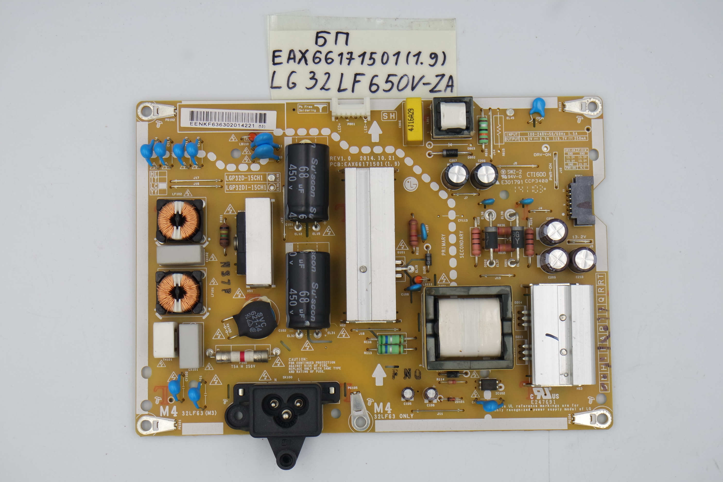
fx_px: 1185
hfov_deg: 33.9
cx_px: 362
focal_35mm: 59
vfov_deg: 23.0
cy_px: 241
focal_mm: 22
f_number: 5
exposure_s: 1/125
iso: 200
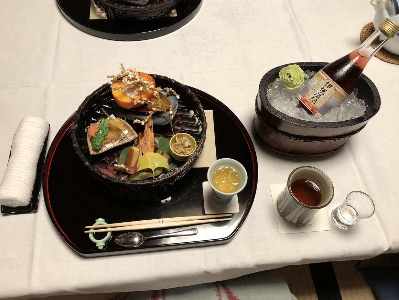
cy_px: 147
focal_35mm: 30
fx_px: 346
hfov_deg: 60.0
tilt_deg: -59.0
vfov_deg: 46.8
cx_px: 202
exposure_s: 1/15
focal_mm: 3.99
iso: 40
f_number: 1.8
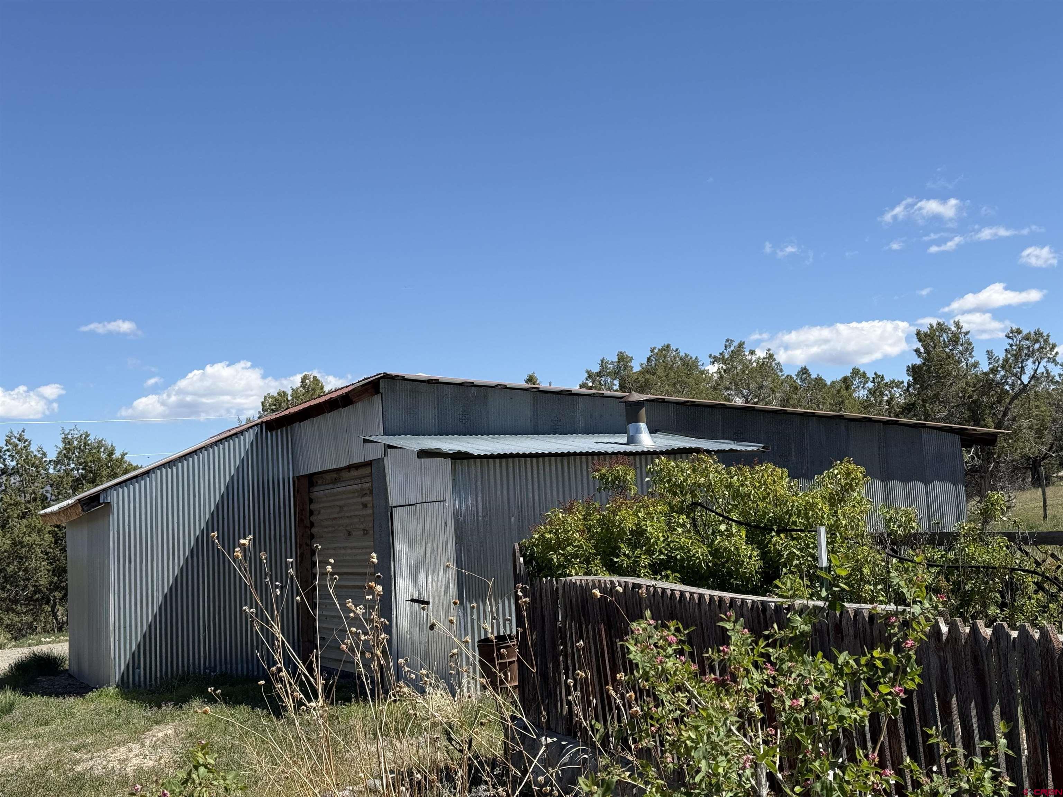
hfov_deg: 39.7
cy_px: 398
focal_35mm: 48
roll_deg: +2.7
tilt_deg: +5.3
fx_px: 1474
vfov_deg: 30.3
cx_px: 532
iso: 64
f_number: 1.78
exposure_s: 1/4878
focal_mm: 6.76
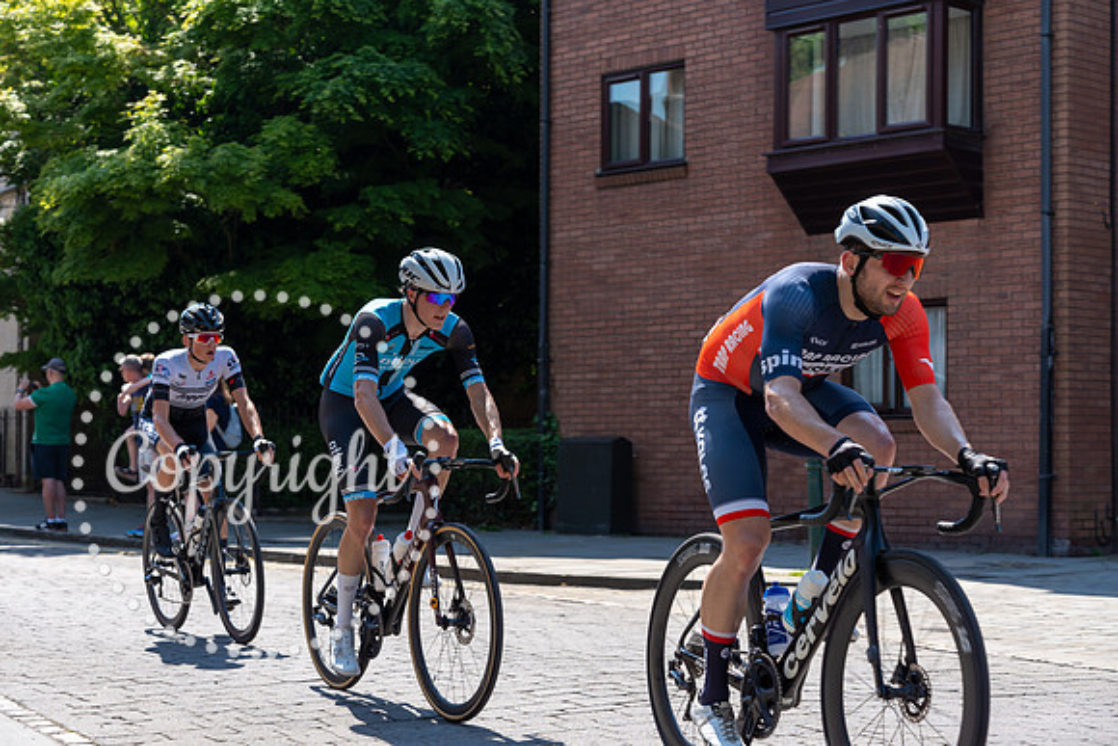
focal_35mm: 68
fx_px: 2112
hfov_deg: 29.6
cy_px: 373
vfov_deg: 20.0
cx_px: 559
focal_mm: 68
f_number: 5
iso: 160
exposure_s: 1/800
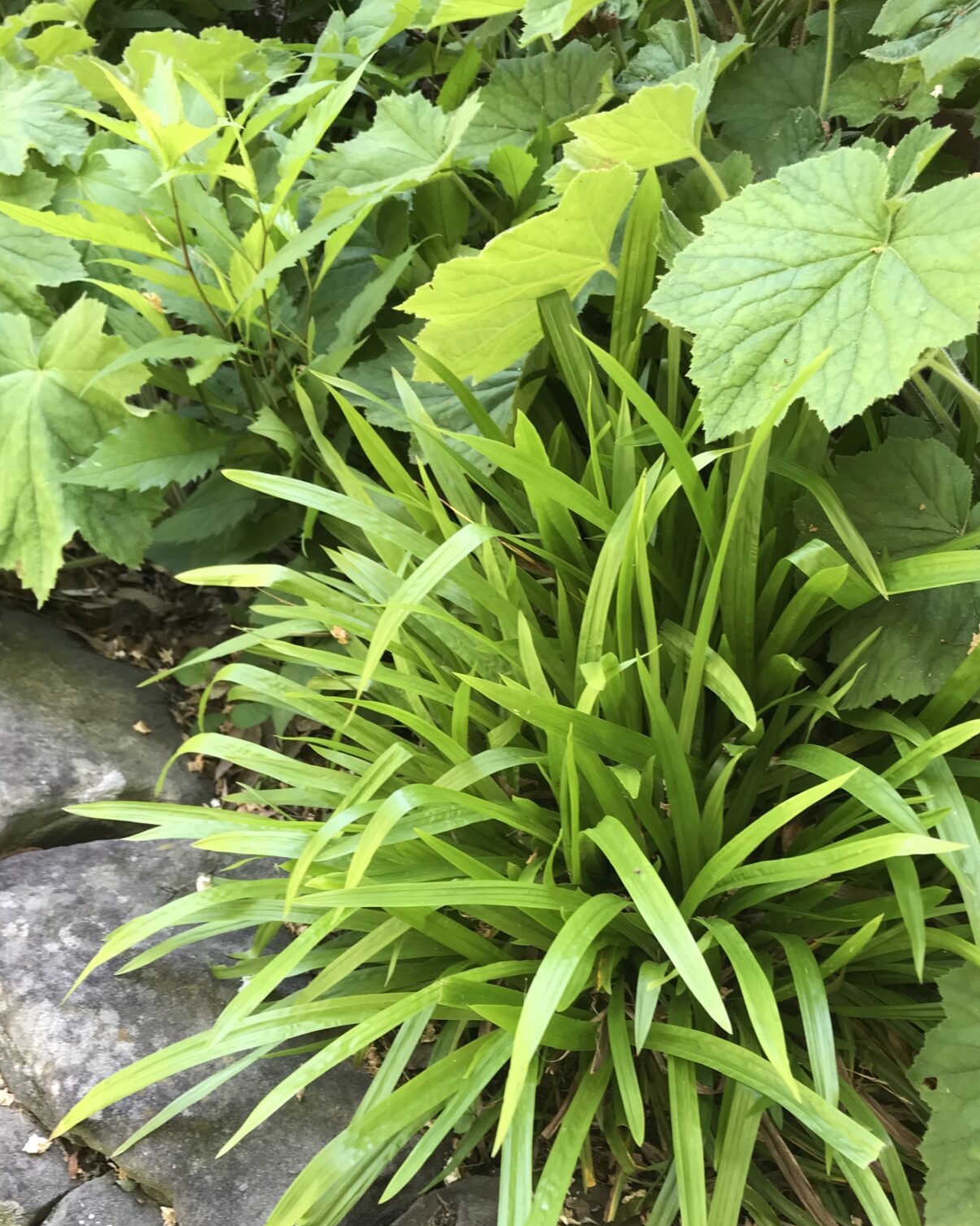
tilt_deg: -43.0
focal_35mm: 35
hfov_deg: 42.2
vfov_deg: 51.3
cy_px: 706
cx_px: 495
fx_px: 1269
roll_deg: +5.4
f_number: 1.8
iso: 32
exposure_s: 1/47
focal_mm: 3.99
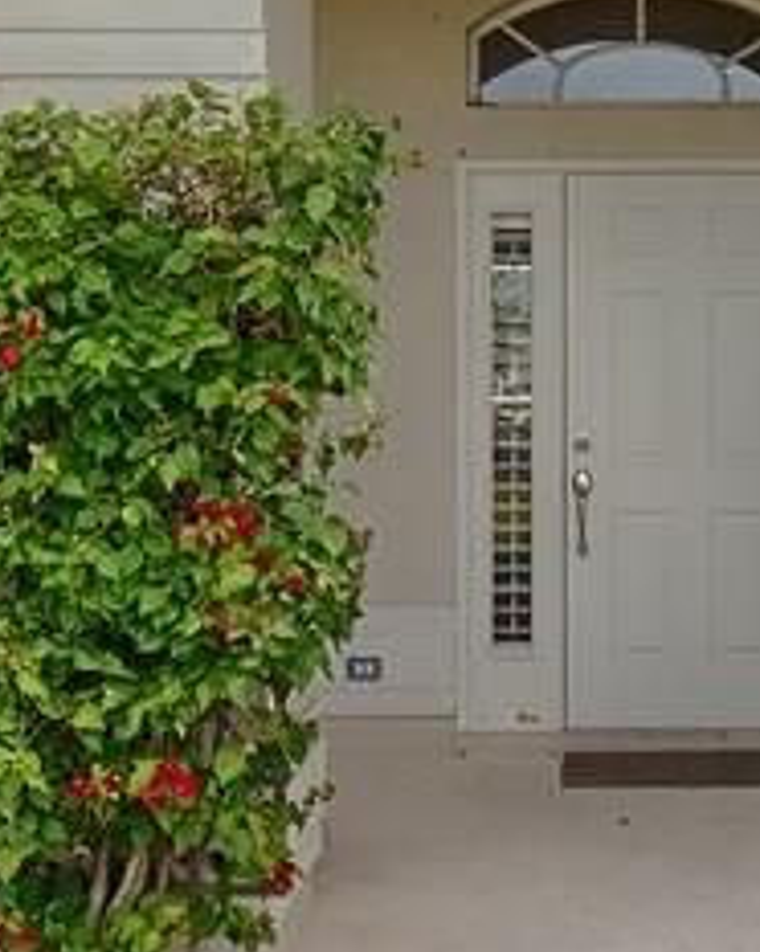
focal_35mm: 60
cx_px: 629
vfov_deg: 31.5
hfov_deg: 24.9
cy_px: 468
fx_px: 1689
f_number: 8
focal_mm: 7
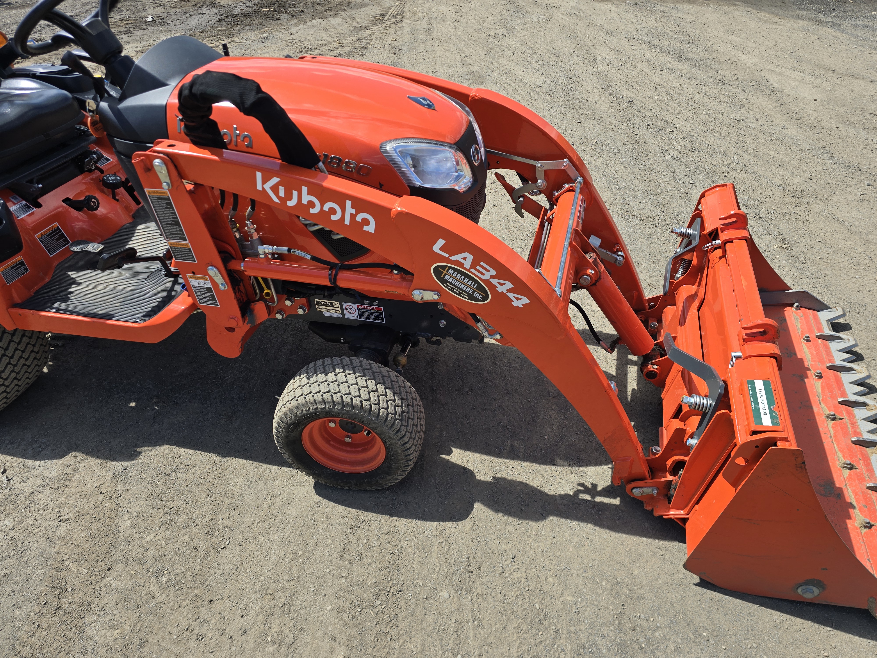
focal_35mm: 23
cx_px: 438
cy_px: 329
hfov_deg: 73.9
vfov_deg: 58.9
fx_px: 583
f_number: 1.7
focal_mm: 6.3
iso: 12
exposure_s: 1/624
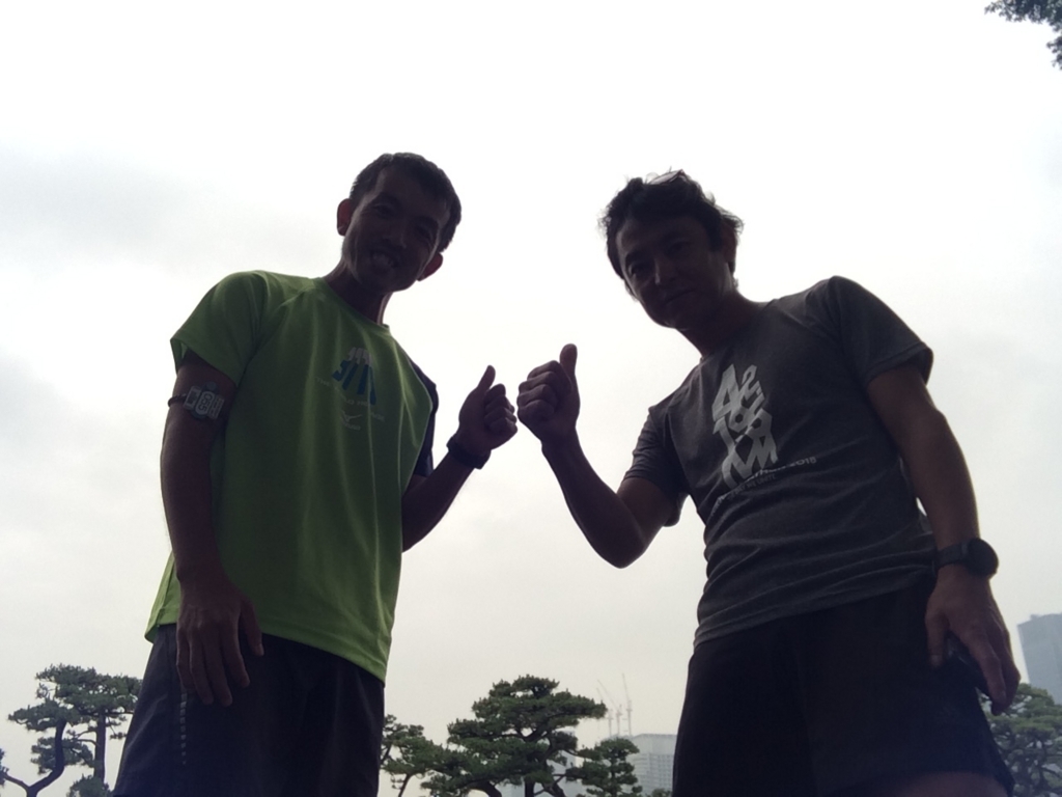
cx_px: 531
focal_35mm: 31
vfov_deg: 45.4
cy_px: 398
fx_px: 951
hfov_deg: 58.4
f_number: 2.4
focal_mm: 2.15
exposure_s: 1/1068
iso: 50
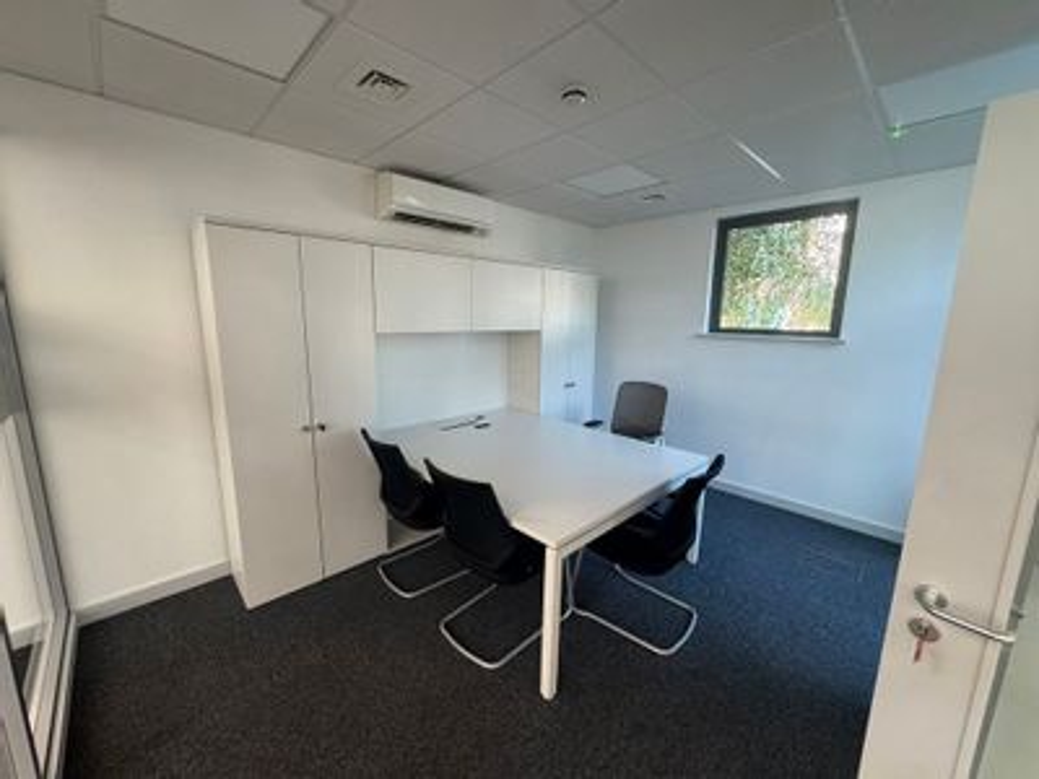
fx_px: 420
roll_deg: +0.1
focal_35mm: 14
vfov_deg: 85.7
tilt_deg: -10.4
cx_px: 520
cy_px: 390
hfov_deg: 102.1
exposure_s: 1/99
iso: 250
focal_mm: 2.22
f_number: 2.2
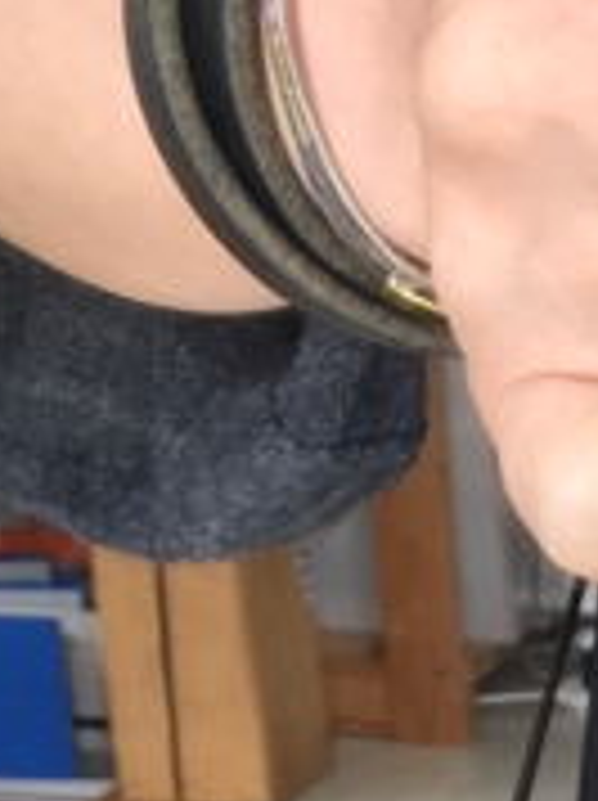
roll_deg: -2.0
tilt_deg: -42.4
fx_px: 3856
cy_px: 1678
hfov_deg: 8.1
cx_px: 1511
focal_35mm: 167
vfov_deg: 10.7
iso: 32
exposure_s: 1/60
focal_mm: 4.15
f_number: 2.2
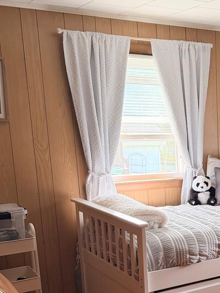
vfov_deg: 33.1
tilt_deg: -12.0
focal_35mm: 56
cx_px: 249
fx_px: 474
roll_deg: +1.5
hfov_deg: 24.2
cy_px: 244
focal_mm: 6.76
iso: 200
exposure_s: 1/119
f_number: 1.78
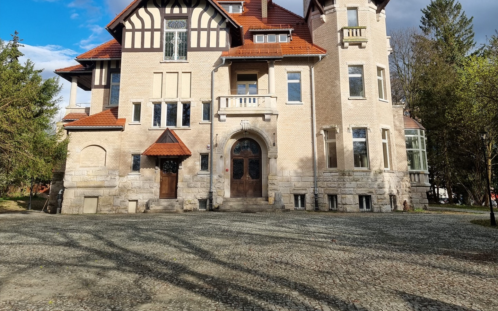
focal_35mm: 34
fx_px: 461
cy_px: 69
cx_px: 249
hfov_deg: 56.7
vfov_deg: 36.2
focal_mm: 6.7
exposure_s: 1/848
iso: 50
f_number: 1.8
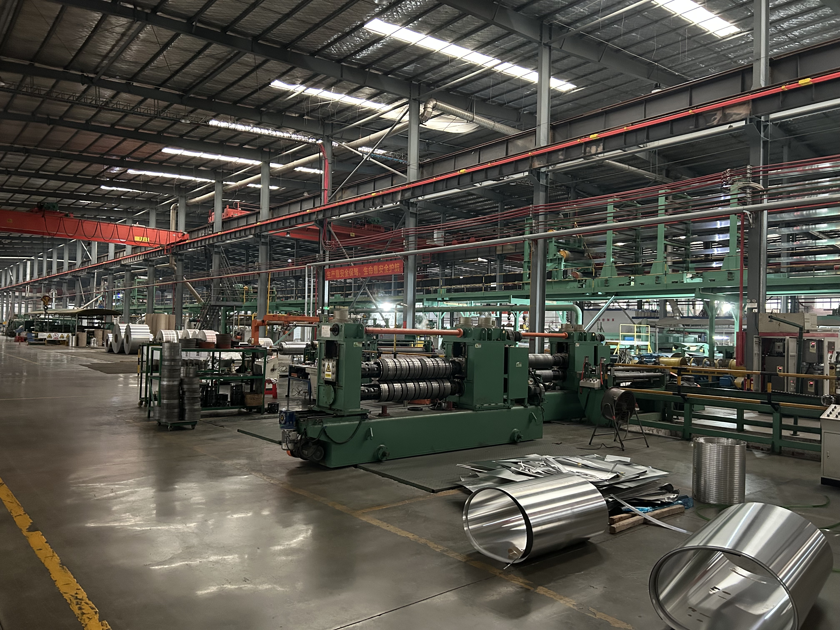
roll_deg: -1.0
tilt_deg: +0.5
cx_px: 420
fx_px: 631
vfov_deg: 53.1
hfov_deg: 67.3
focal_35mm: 26
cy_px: 315
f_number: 1.5
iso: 640
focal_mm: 5.7
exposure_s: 1/33
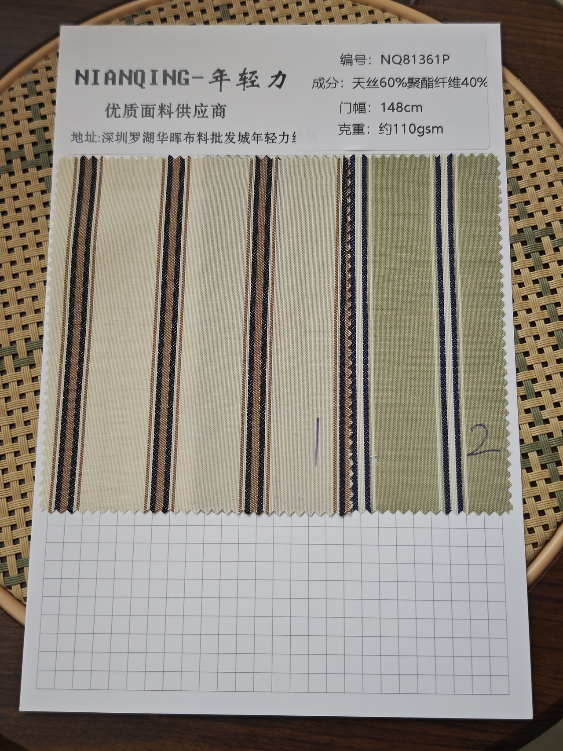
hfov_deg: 30.9
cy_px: 376
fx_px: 1019
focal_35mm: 47
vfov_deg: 40.4
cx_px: 282
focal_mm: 6.68
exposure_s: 1/100
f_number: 1.44
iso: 100
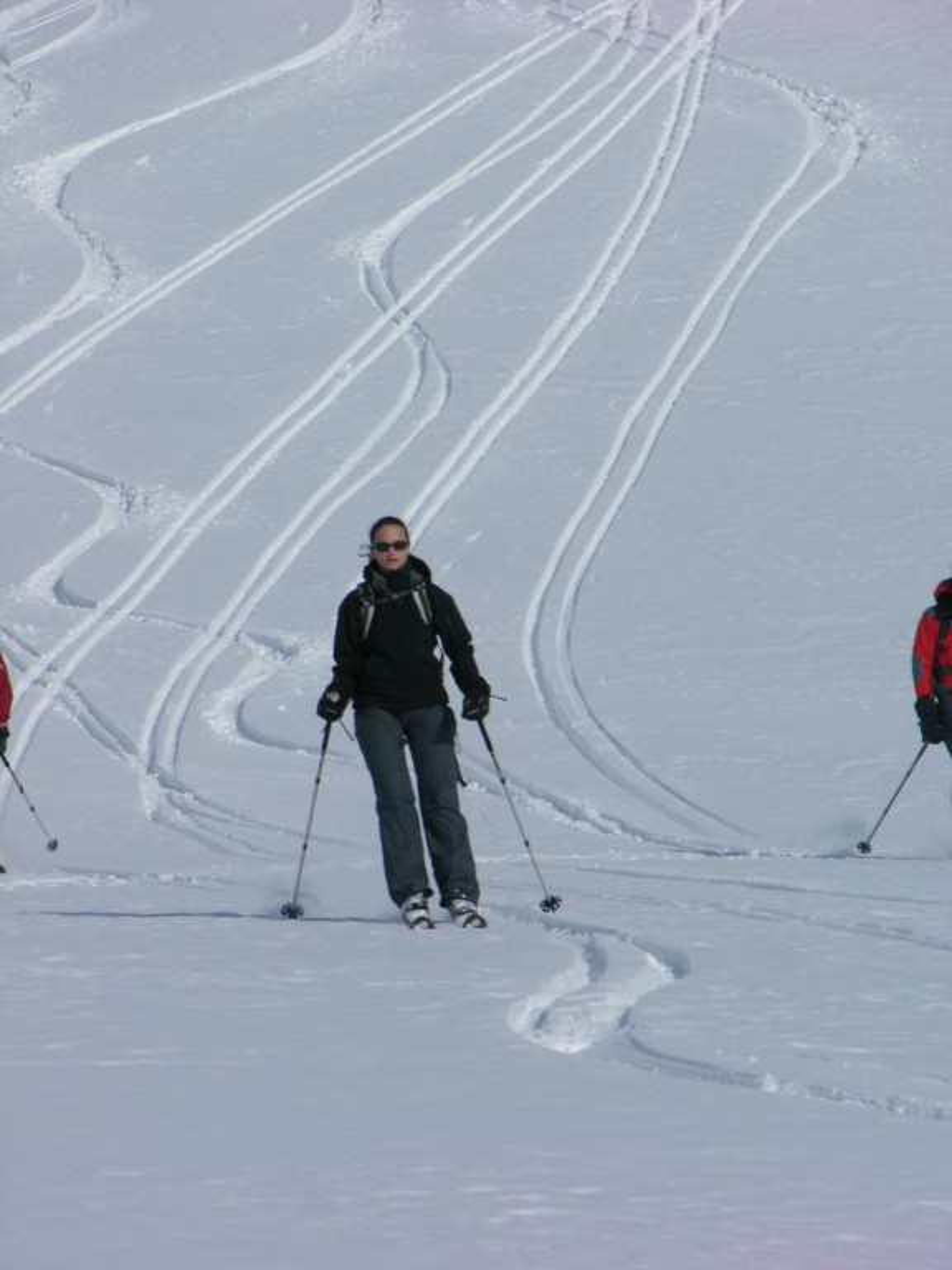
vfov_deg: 7.1
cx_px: 476
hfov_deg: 5.3
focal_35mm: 280
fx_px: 10267
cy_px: 635
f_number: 7.4
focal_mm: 71.2
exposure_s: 1/362
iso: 50
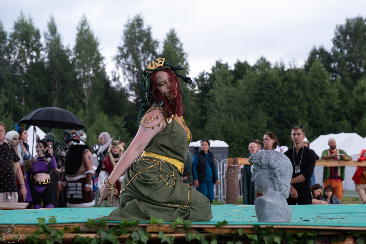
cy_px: 113
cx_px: 198
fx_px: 884
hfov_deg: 23.4
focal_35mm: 87
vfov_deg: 15.7
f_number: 3.6
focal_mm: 51.6
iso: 800
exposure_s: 1/1000
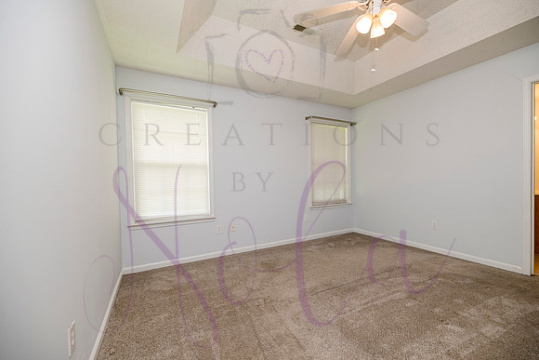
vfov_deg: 79.0
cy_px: 182
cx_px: 276
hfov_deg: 102.0
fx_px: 218
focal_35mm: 15
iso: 500
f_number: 4
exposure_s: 1/160
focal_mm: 14
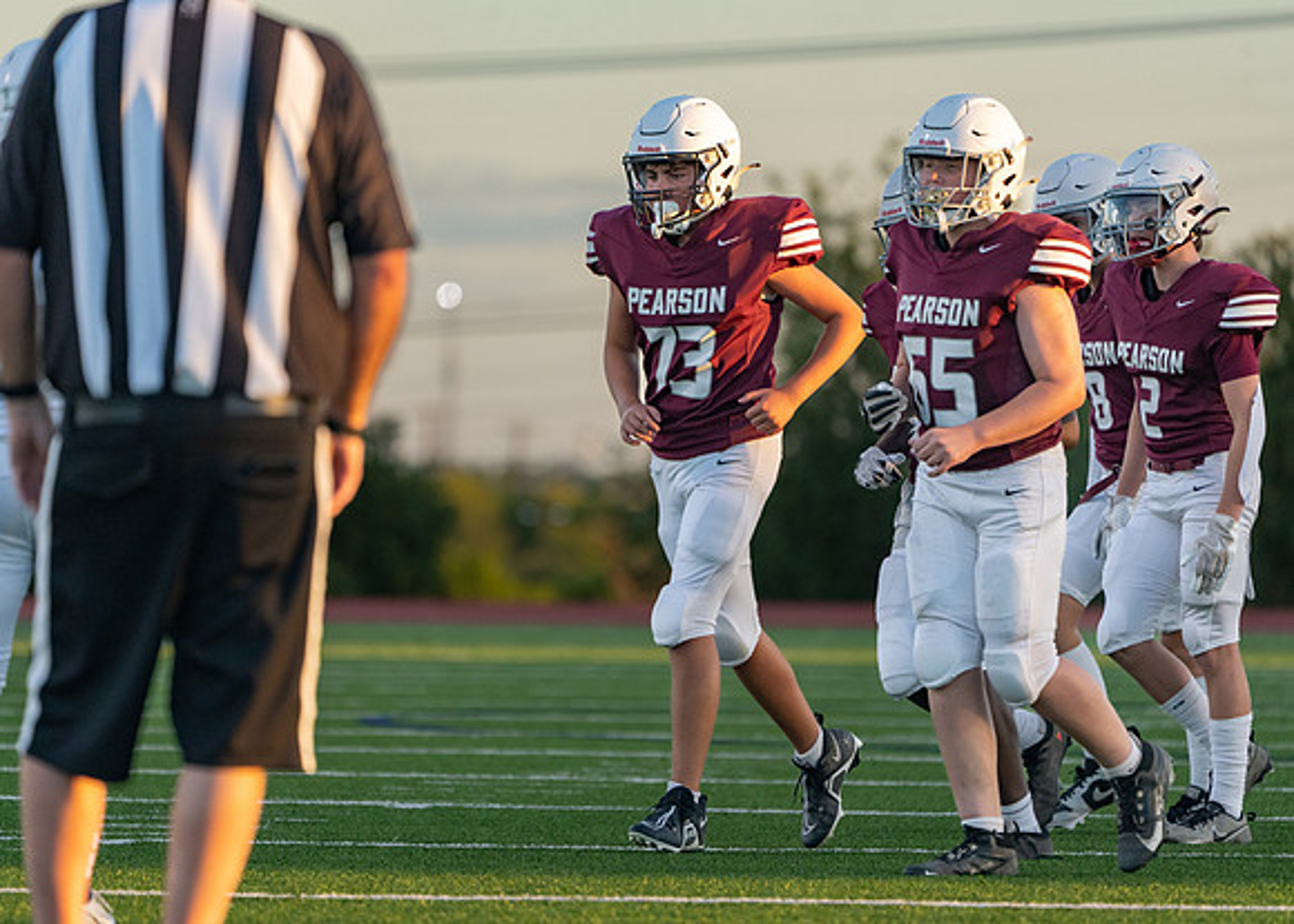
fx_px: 14402
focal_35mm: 392
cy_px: 462
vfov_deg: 3.7
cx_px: 647
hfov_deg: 5.1
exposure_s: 1/1000
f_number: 5.6
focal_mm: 373
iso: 1600
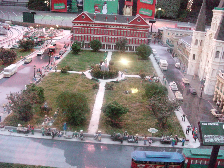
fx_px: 246
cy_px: 84
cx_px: 112
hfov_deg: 49.0
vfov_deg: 37.7
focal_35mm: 38
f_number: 3.1
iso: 1600
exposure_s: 1/12
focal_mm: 6.3
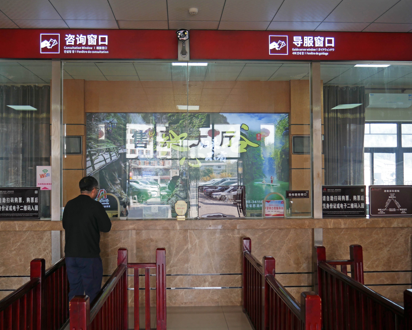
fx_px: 366
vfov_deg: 48.5
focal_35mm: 30
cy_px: 168
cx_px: 192
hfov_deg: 58.7
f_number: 3.5
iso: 200
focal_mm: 14
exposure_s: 1/80
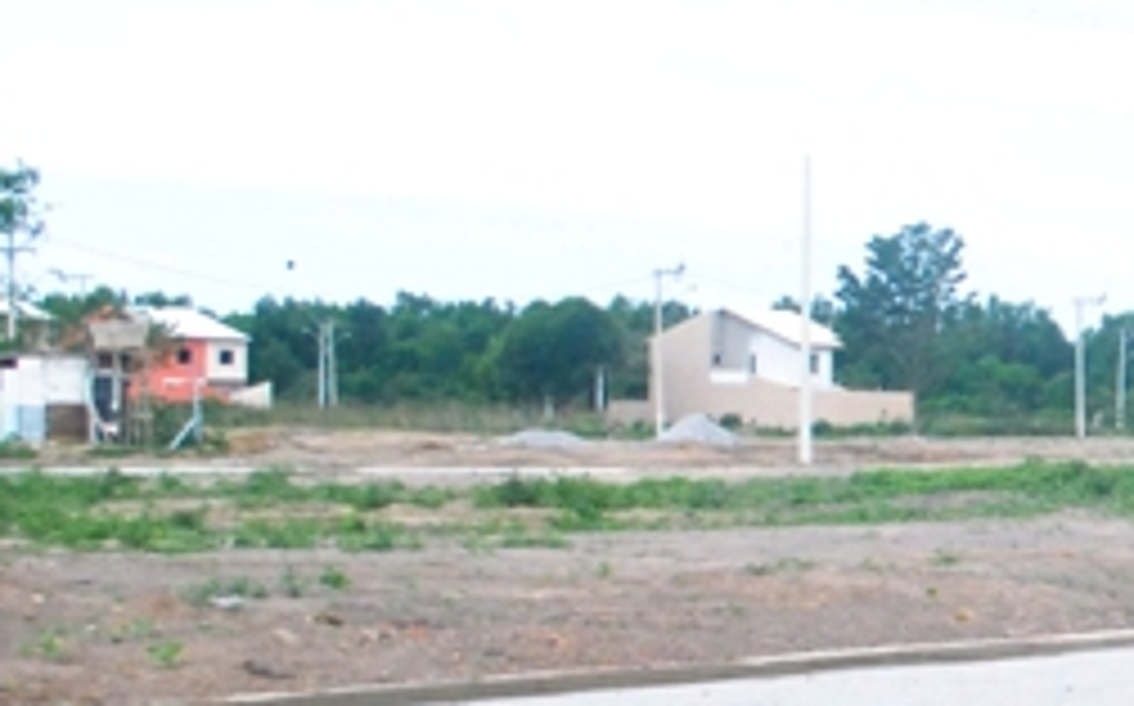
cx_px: 1714
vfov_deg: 12.2
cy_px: 432
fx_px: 3304
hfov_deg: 17.5
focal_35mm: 107
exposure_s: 1/1600
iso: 1400
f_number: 5.6
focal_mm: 22
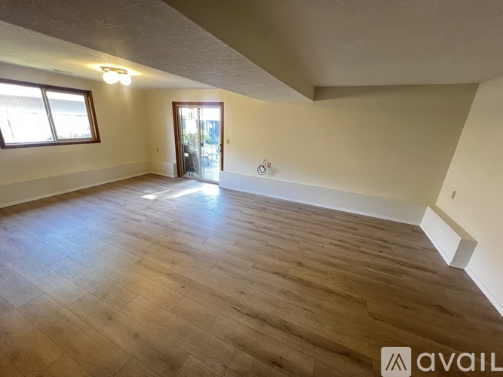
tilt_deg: -18.6
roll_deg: -2.9
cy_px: 188
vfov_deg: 89.9
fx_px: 189
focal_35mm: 13
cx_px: 252
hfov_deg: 106.2
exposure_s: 1/40
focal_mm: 1.57
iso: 640
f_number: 1.8
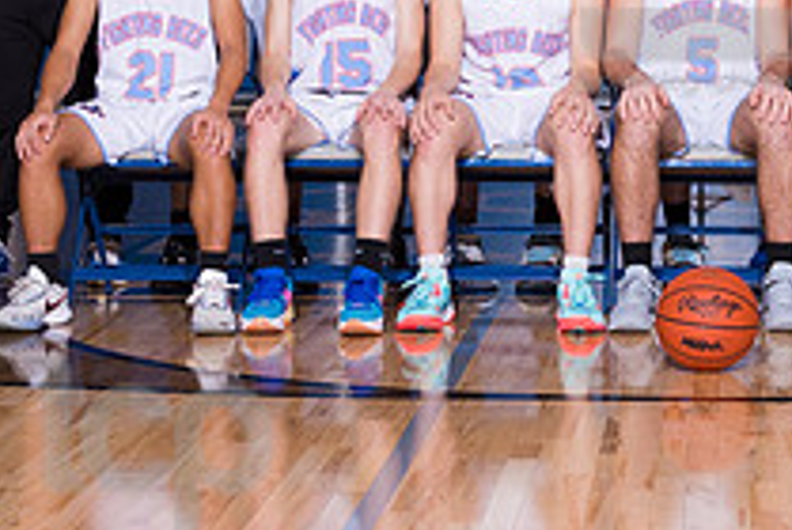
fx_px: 2908
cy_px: -66
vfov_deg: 10.3
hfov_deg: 15.4
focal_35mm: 132
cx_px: 694
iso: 320
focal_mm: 35
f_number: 7.1
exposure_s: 1/250
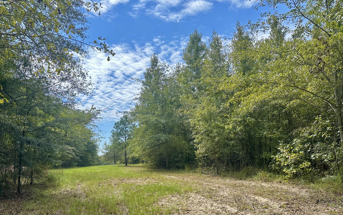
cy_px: 144
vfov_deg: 42.6
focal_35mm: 29
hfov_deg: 64.5
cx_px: 154
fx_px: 271
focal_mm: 6.86
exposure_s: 1/2660
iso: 80
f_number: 1.78
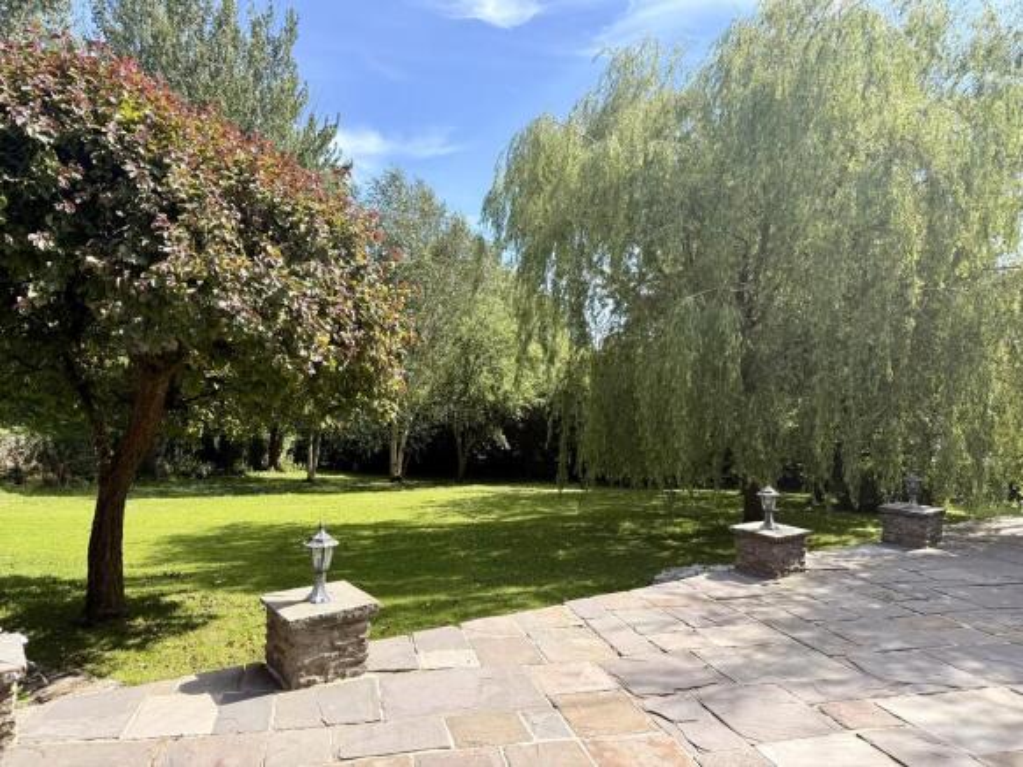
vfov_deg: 56.8
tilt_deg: -0.1
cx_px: 512
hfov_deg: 71.6
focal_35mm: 24
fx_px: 709
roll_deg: -0.8
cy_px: 384
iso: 80
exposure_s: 1/1727
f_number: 1.78
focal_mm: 6.76
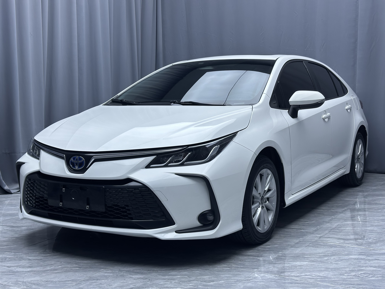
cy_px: 144
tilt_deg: -3.9
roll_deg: +0.3
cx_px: 192
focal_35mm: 48
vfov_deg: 30.3
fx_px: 534
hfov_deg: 39.7
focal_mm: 6.86
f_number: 1.78
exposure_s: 1/211
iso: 50
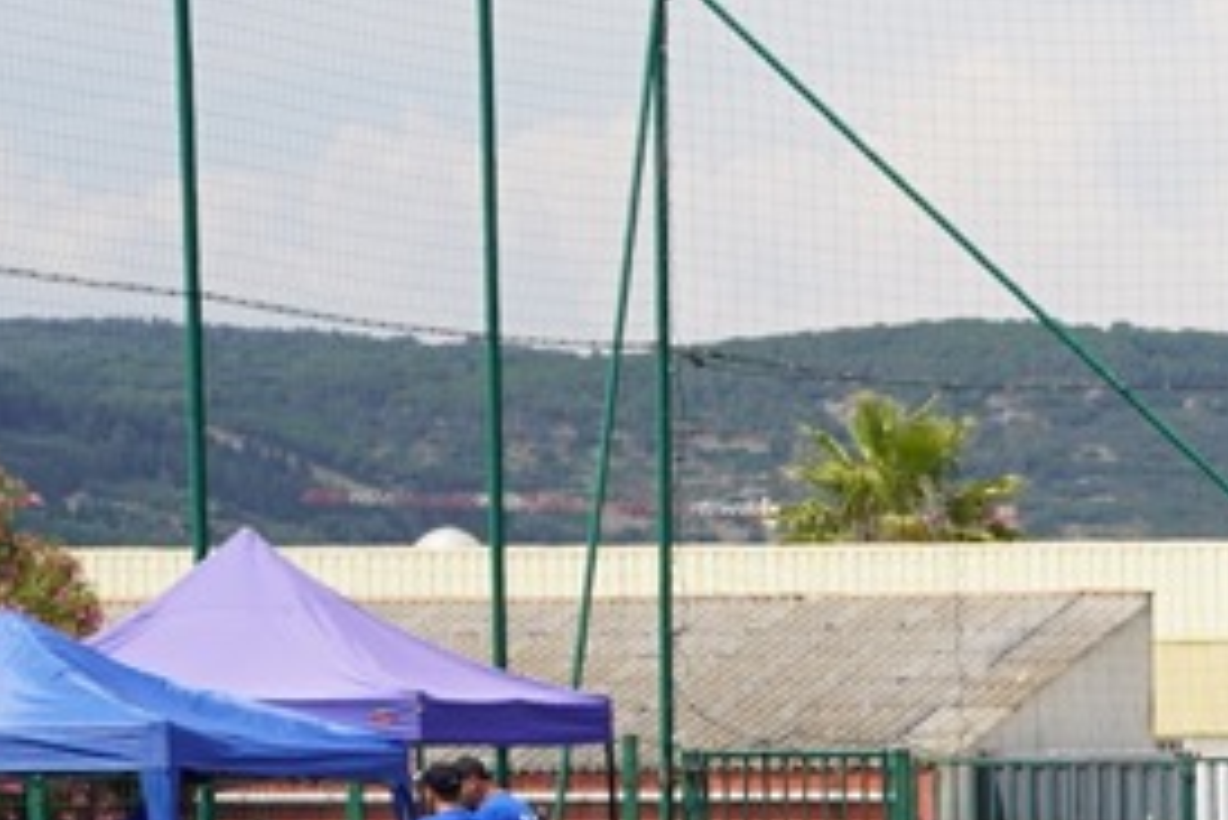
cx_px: 2649
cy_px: 1082
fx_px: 11160
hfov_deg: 6.1
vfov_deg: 4.2
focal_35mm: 327
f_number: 5
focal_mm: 70
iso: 100
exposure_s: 1/640
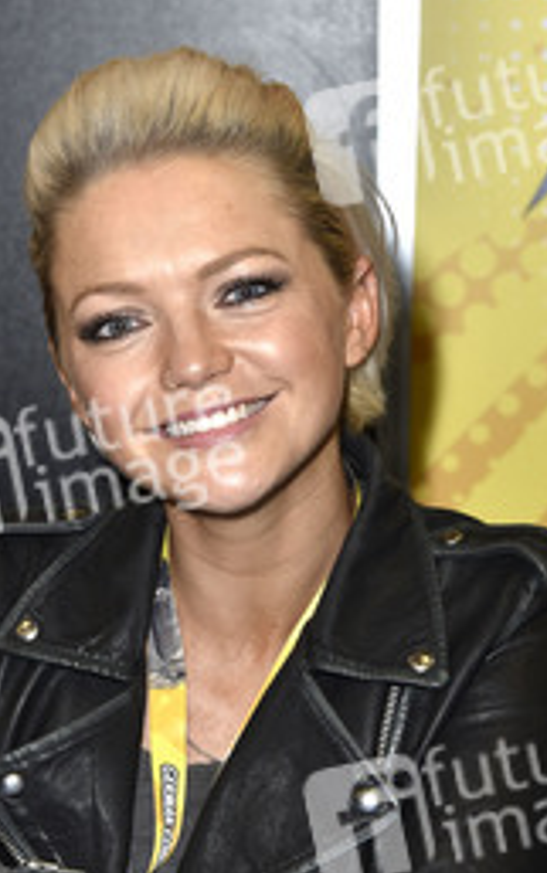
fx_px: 2643
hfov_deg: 11.8
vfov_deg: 18.7
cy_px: 635
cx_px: 170
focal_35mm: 111
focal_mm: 70
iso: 560
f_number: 6.3
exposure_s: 1/80
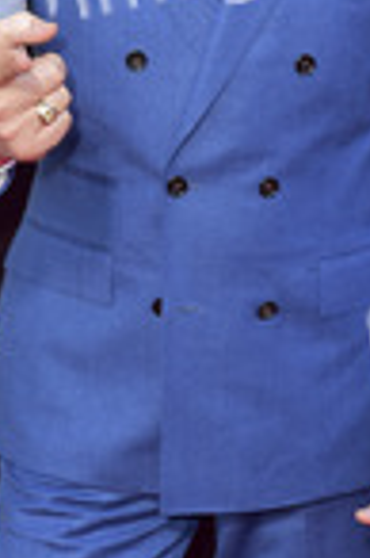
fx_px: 2967
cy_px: 145
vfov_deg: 10.7
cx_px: 219
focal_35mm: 192
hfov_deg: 7.1
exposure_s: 1/320
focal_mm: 70
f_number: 6.3
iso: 500
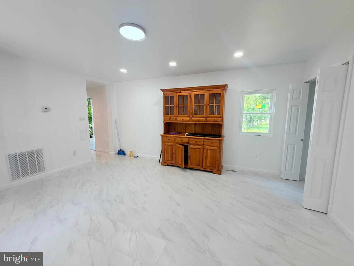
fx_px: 143
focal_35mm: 14
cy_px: 133
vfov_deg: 85.7
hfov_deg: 102.1
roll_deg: +0.6
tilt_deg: -6.8
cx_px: 177
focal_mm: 2.22
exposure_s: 1/120
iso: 125
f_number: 2.2
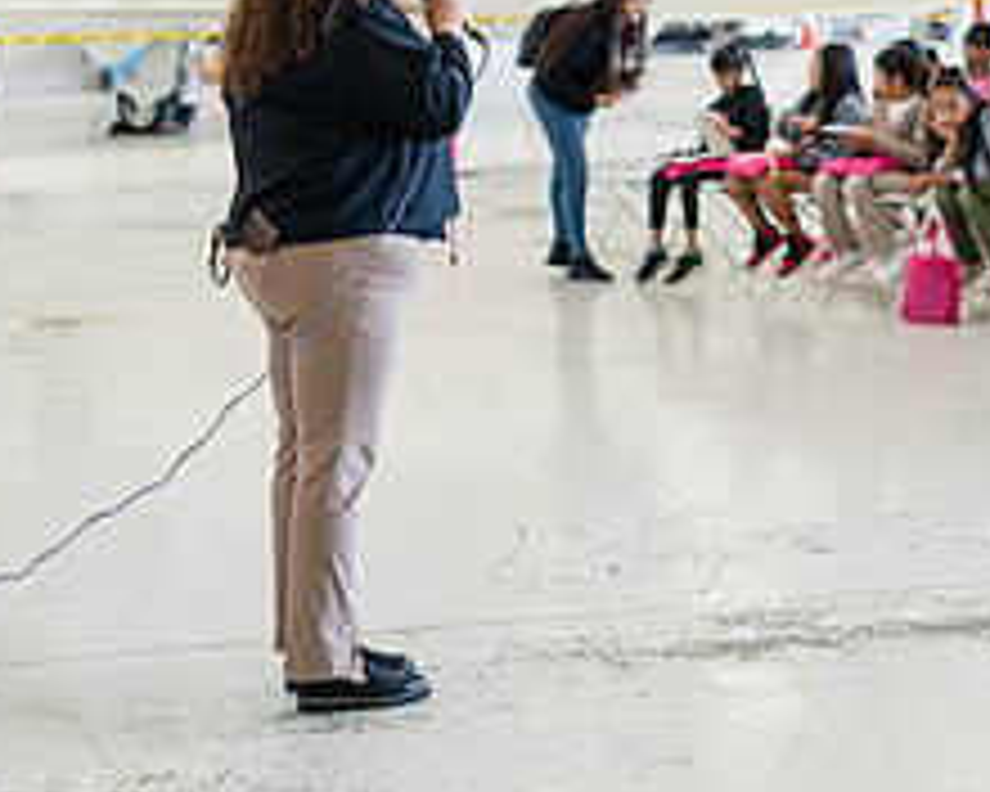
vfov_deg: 15.6
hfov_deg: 19.9
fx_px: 2813
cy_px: -54
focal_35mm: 96
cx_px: 396
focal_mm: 50
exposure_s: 1/320
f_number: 2
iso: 250
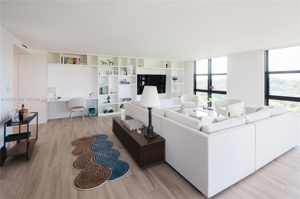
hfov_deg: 100.5
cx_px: 150
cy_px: 100
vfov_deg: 77.2
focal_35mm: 15
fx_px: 125
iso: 200
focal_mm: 10
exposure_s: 1/5
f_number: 11
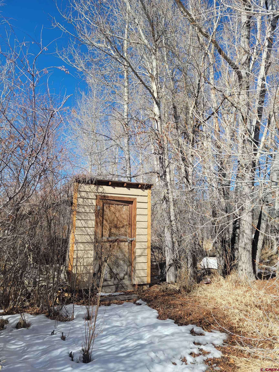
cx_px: 140
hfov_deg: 56.8
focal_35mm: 24
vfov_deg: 71.6
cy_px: 186
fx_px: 258
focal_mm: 6.7
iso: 16
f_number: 1.8
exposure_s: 1/715
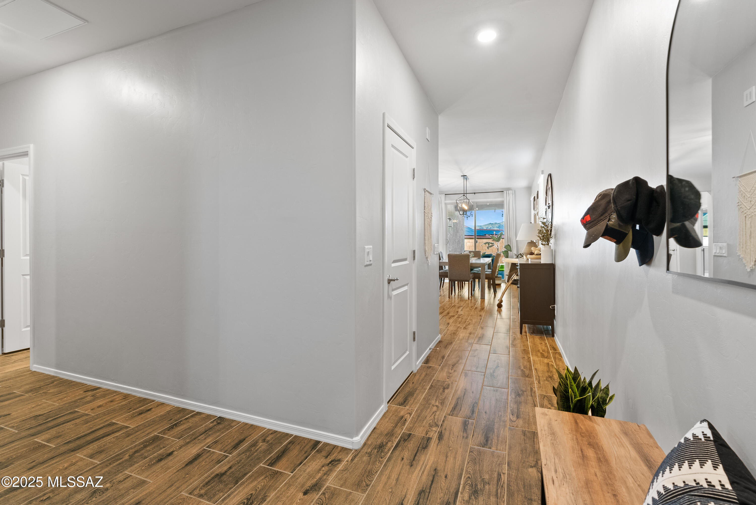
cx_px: 378
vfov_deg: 73.8
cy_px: 252
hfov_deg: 96.7
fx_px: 336
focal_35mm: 16
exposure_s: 1.6
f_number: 8
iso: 400
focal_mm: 16
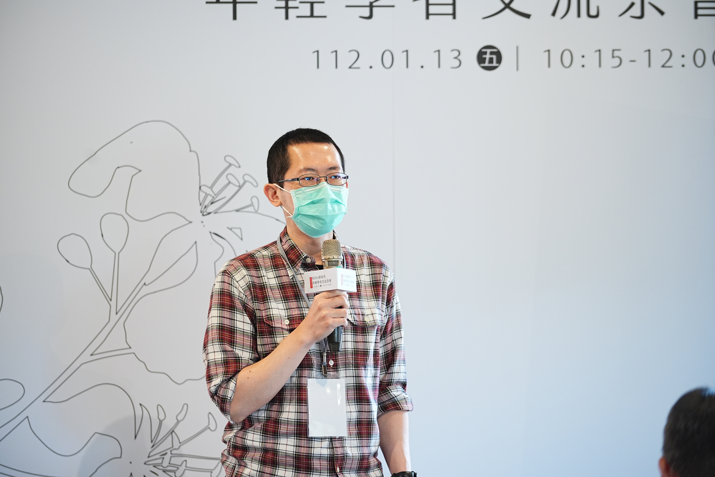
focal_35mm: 168
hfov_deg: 12.2
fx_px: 3336
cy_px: 238
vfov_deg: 8.2
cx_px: 358
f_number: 4
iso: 2000
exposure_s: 1/80
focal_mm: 168
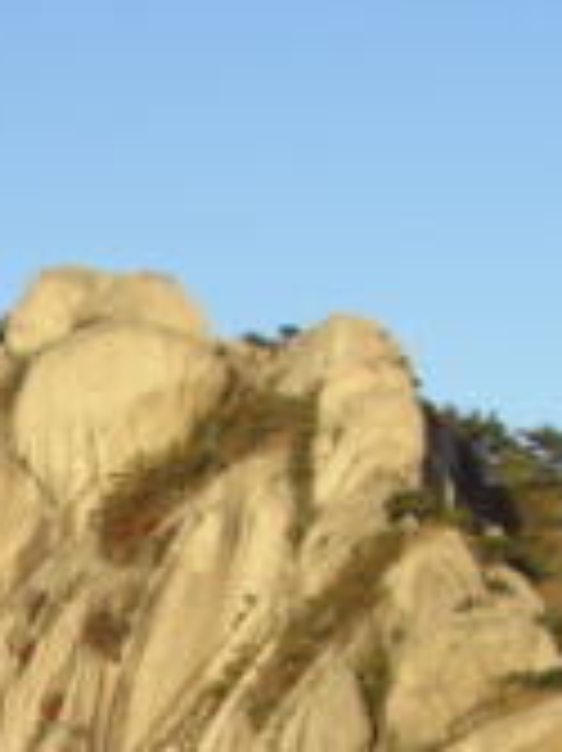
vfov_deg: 13.1
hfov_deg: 9.8
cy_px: 932
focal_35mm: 146
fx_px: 3165
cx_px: -319
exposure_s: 1/500
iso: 64
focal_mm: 6.2
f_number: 2.7
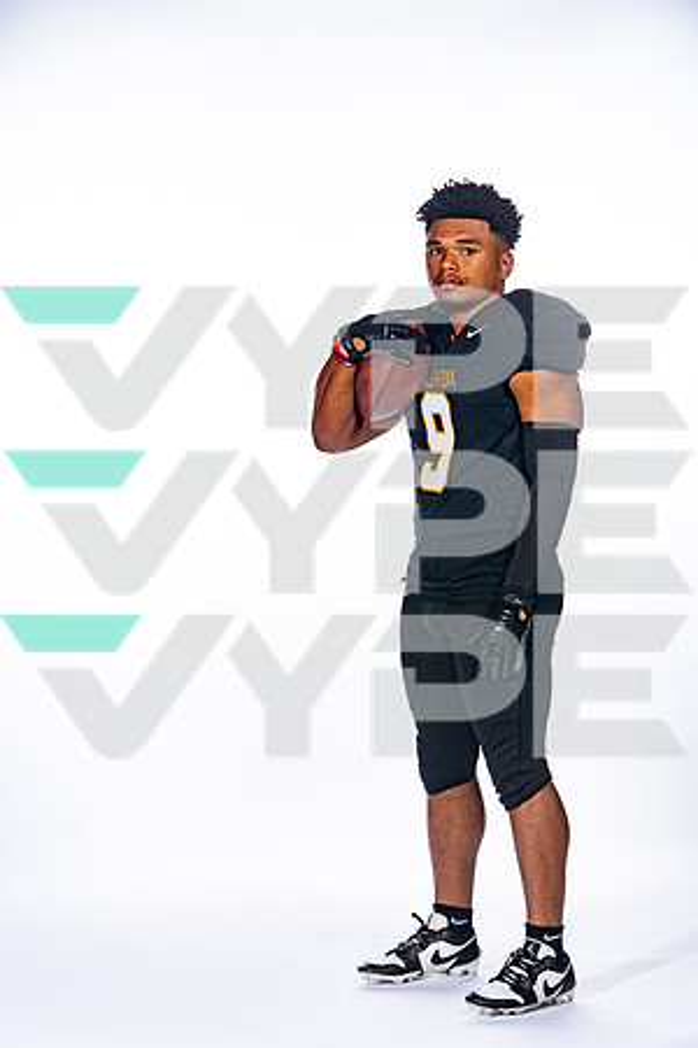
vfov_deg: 22.6
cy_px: 524
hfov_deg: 15.2
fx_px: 2617
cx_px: 349
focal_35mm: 90
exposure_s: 1/250
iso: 250
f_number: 8
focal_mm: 90
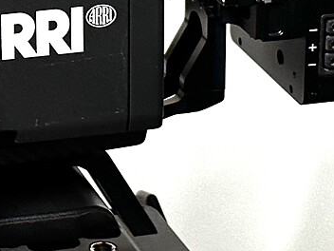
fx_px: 2103
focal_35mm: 218
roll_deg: +2.9
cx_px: -131
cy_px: -75
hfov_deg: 8.9
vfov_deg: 6.8
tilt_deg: -17.9
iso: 200
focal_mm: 6.86
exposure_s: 1/60
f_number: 1.78
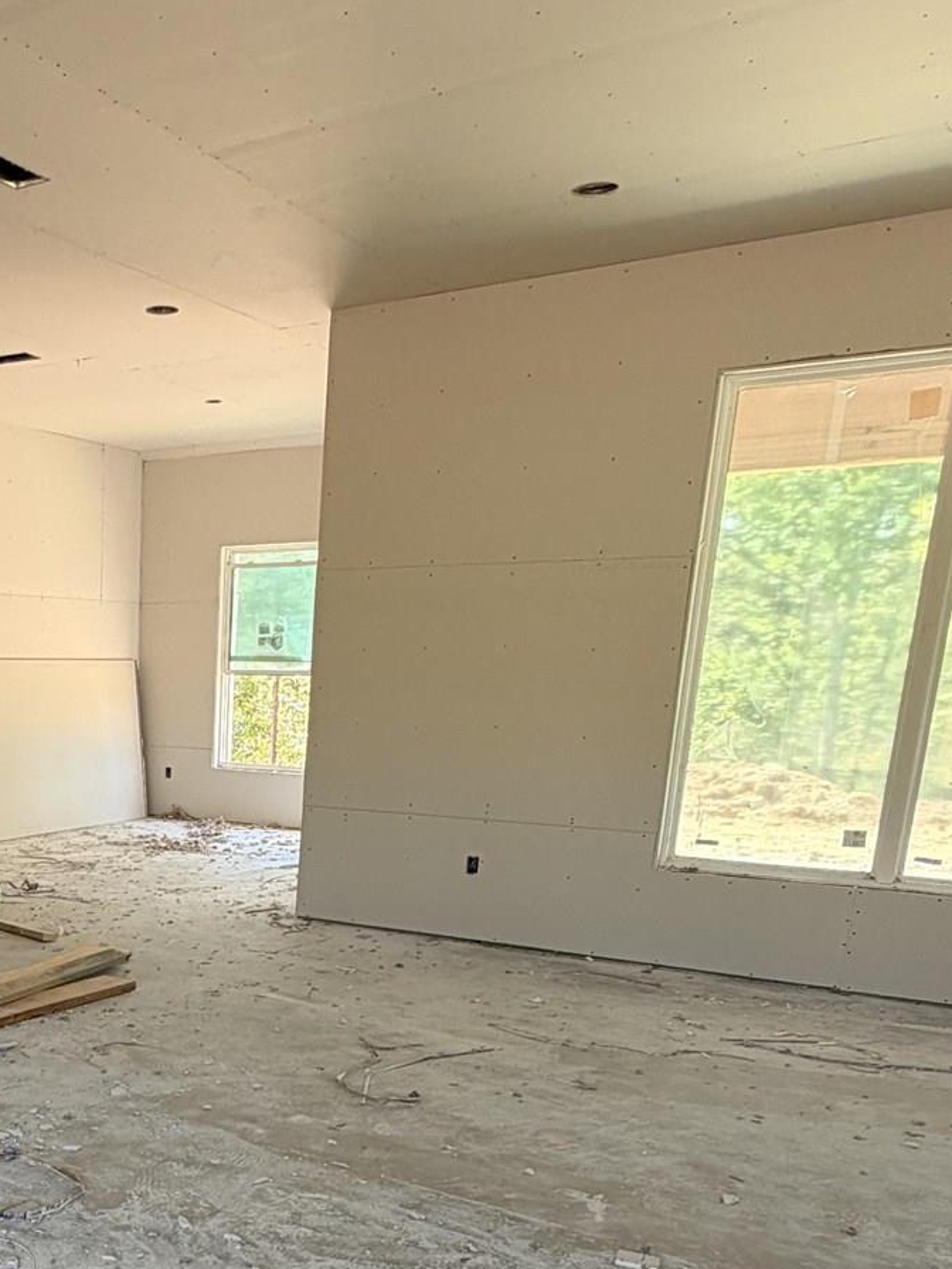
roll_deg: -0.2
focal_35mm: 36
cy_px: 1030
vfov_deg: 48.2
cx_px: 52
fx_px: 1320
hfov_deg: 36.5
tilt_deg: -15.9
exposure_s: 1/121
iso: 100
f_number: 2.2
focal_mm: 2.22
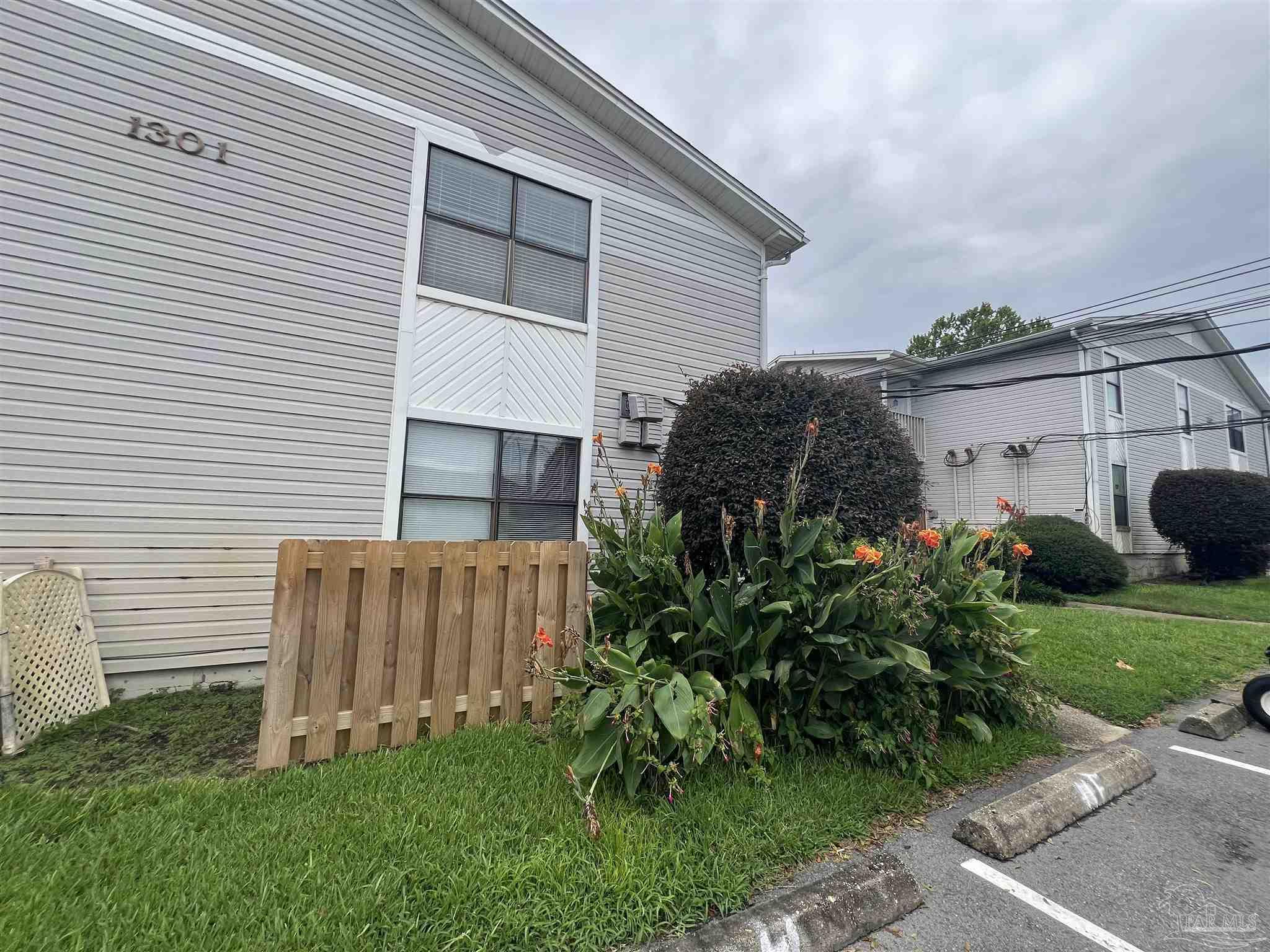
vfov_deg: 89.9
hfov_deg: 106.2
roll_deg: -1.7
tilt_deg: +8.1
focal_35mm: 13
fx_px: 477
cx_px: 635
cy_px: 476
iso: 32
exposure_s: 1/1220
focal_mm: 1.57
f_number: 1.8
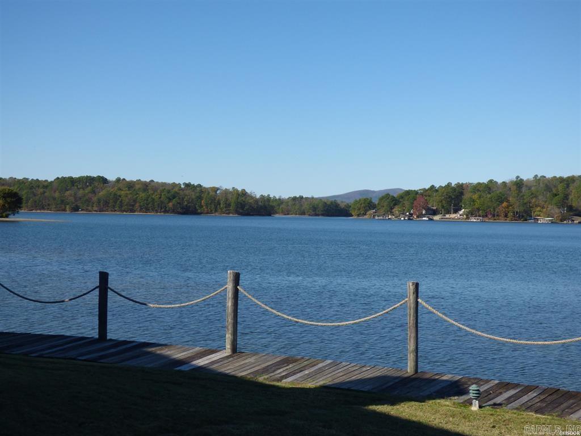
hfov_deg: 36.2
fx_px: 890
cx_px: 290
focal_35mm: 53
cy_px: 218
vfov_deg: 27.5
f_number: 3.9
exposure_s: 1/800
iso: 100
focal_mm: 9.1
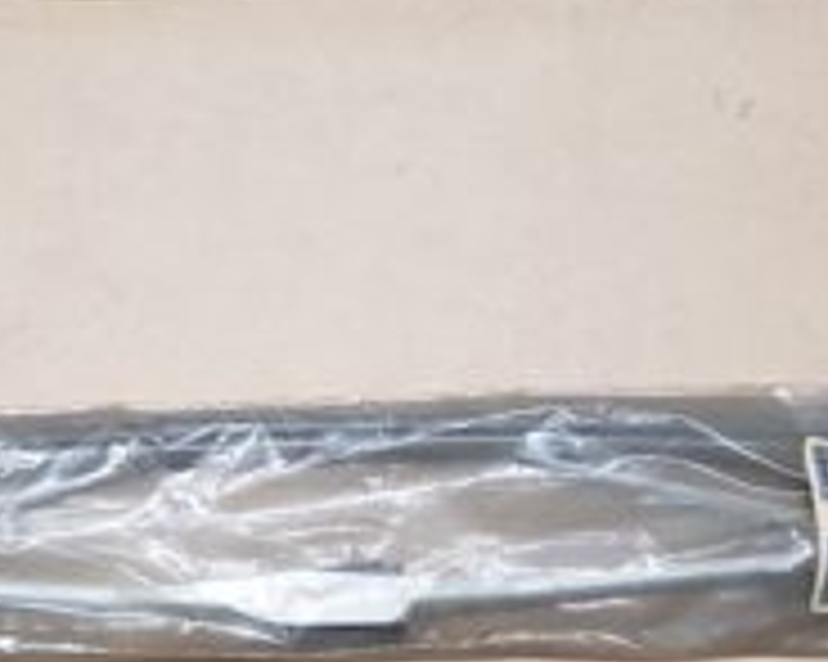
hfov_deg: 27.2
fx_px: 1690
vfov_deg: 22.1
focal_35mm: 69
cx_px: 225
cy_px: 417
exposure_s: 1/33
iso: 200
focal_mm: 4.2
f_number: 1.7
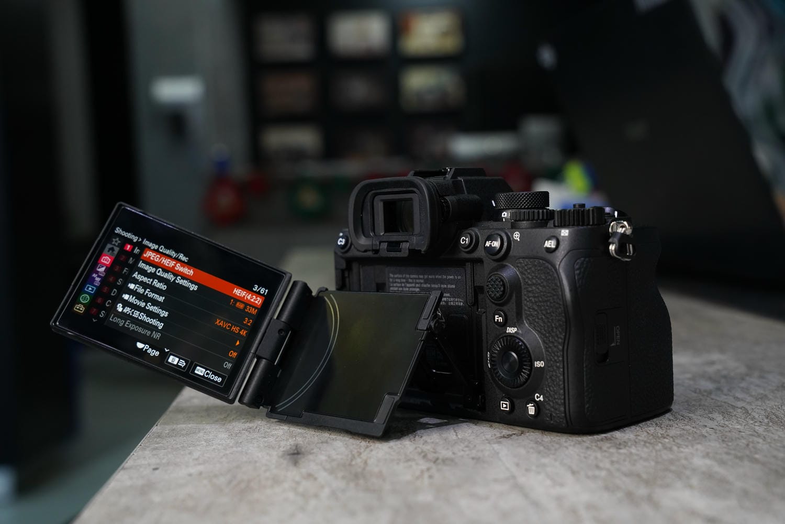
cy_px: 262
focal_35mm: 49
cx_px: 392
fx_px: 1071
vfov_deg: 27.5
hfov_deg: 40.3
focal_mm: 49.1
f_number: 6.3
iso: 2000
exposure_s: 1/125
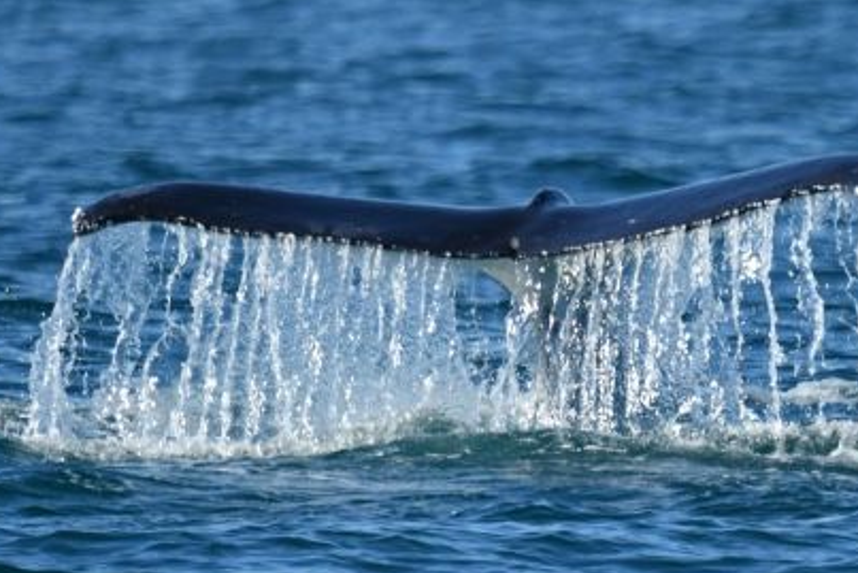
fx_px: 28394
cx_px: 481
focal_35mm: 1191
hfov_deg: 1.7
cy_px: 84
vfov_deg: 1.2
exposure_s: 1/8000
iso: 1400
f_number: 6.3
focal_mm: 600
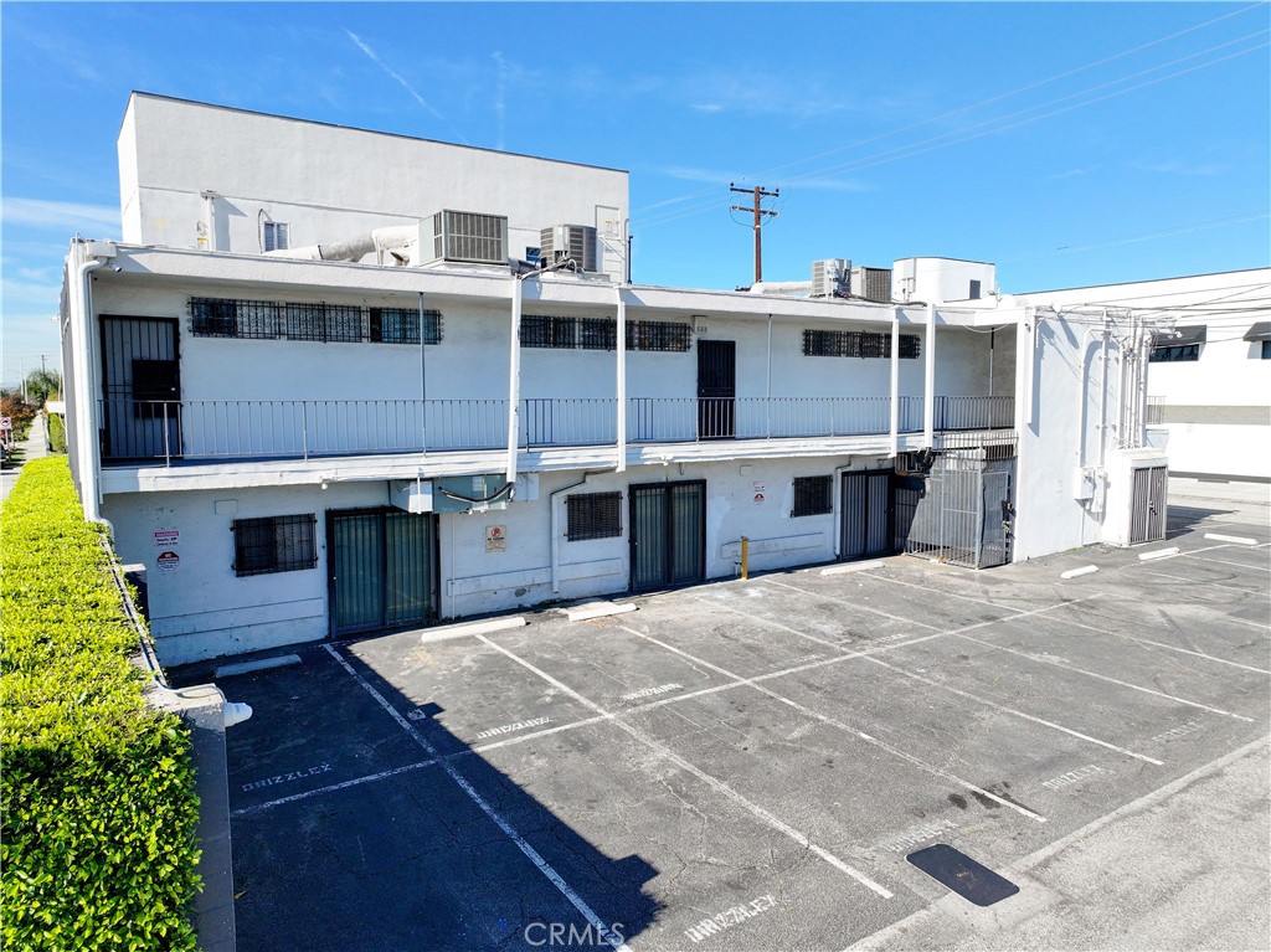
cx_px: 636
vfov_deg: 56.8
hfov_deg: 71.6
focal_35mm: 24
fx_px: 881
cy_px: 476
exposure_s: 1/2000
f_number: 2.8
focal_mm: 12.29
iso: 220
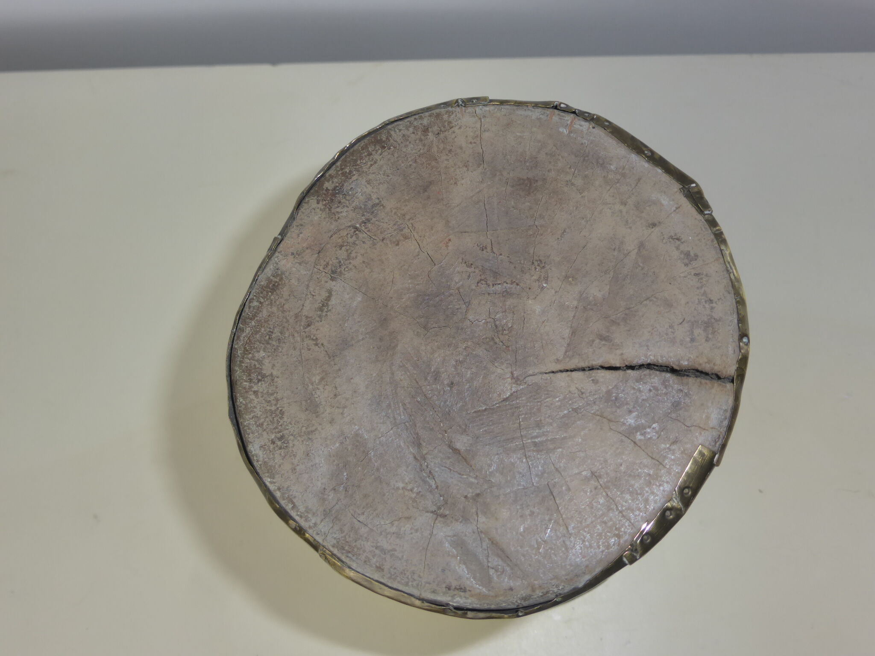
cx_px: 438
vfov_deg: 32.9
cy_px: 328
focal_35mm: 44
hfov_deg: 42.9
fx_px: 1112
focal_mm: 7.9
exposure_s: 1/60
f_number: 4.1
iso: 160
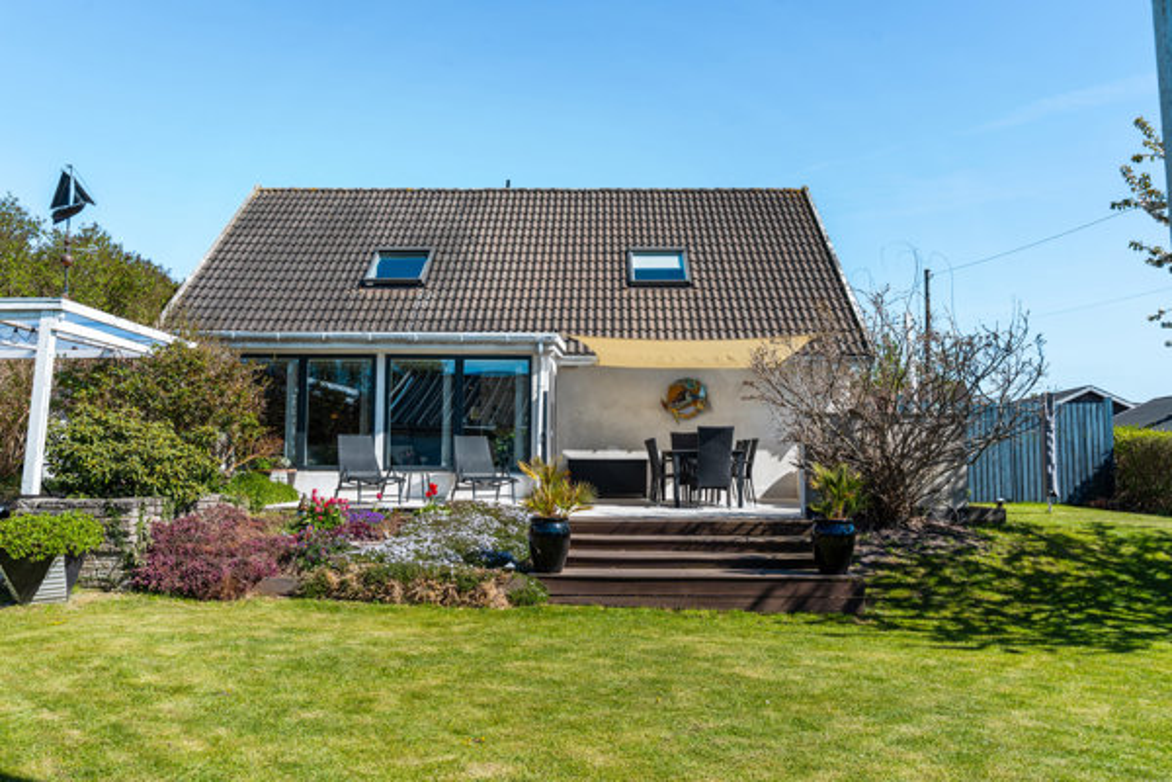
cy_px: 391
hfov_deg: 63.7
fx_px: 944
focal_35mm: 29
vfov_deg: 45.0
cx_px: 586
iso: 200
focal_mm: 29
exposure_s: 1/250
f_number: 8
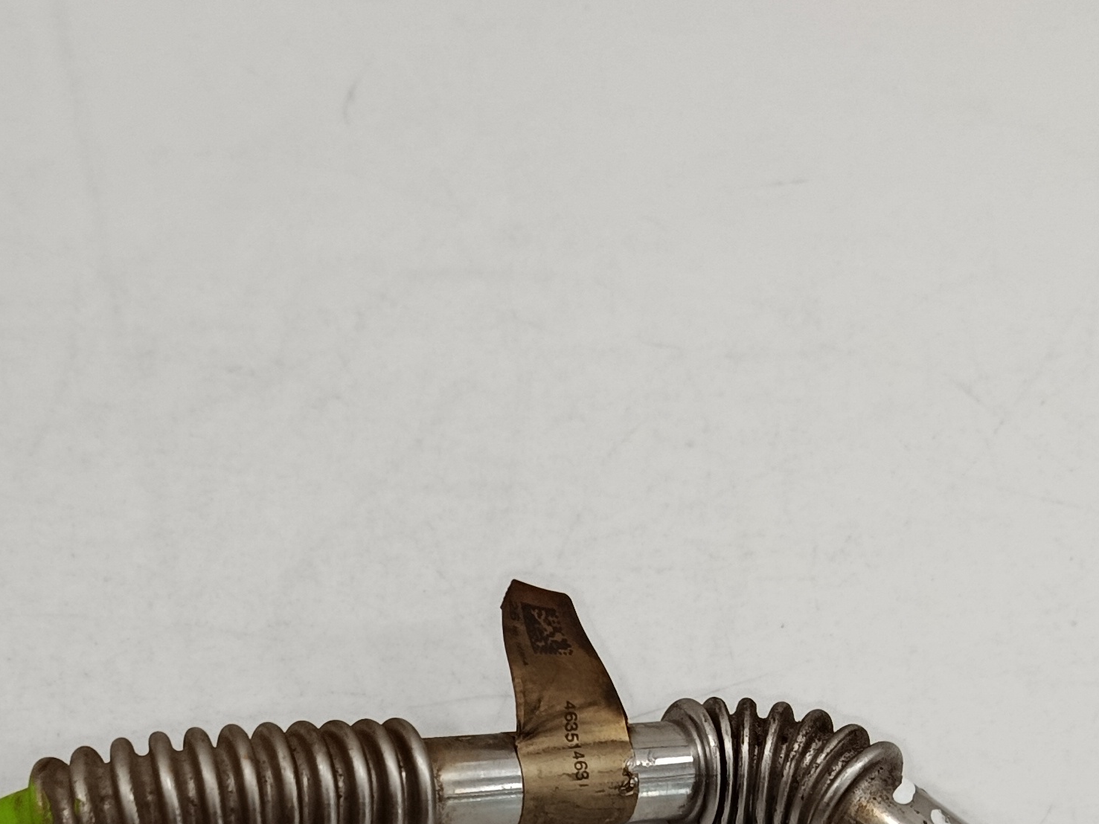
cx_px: 522
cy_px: 1065
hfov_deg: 29.8
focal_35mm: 65
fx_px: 2064
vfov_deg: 20.6
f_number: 1.7
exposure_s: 1/100
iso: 695
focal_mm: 5.24
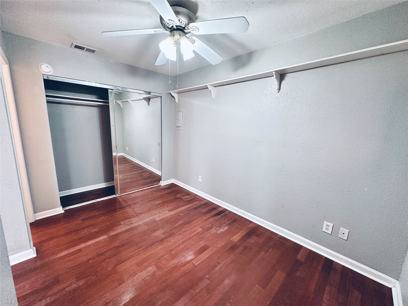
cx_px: 204
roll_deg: -1.4
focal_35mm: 14
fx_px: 165
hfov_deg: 102.1
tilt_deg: -10.0
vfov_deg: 85.7
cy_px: 153
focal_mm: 2.22
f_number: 2.2
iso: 200
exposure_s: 1/60
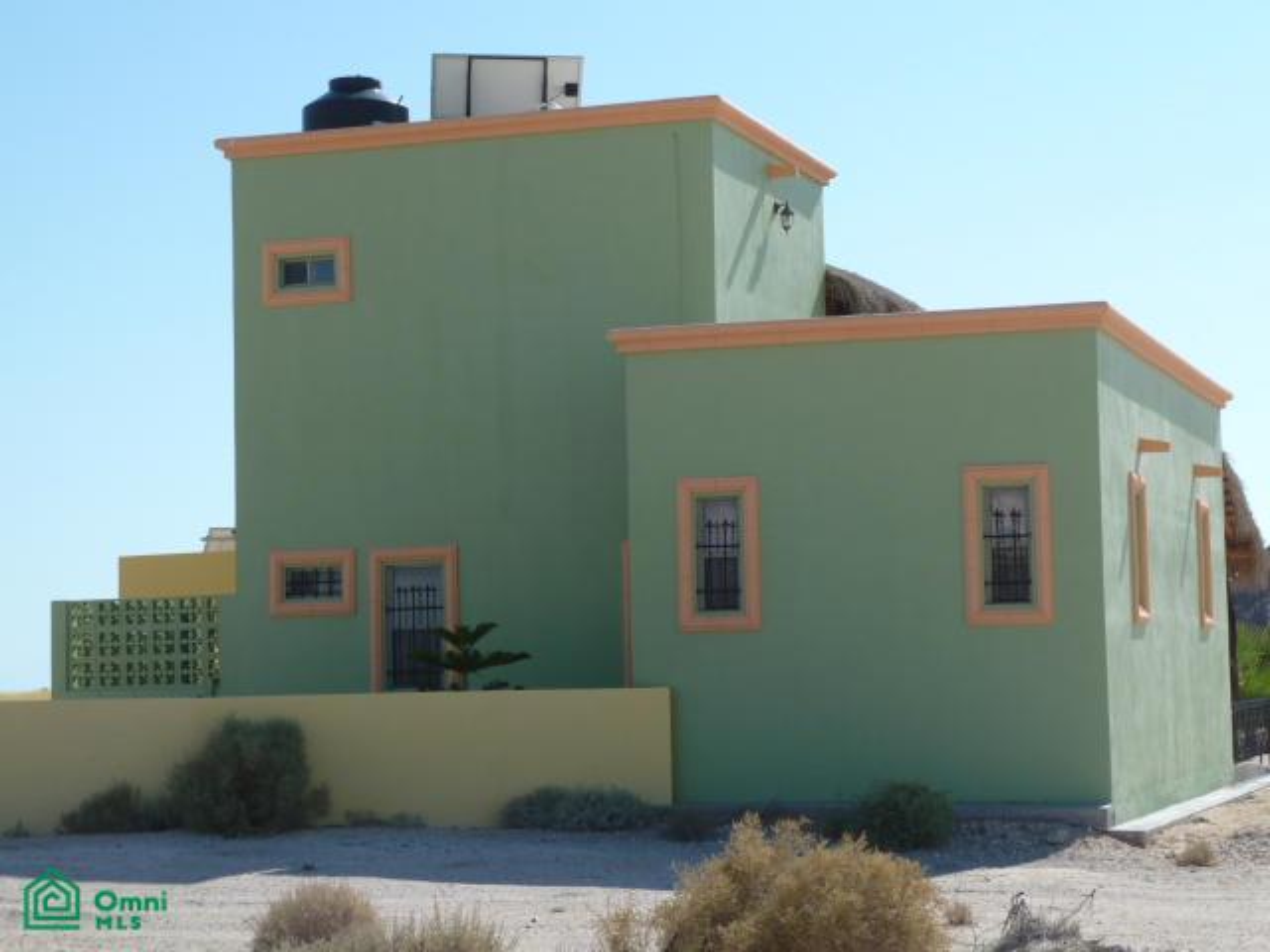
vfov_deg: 18.9
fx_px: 2862
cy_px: 476
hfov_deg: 25.0
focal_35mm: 78
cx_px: 635
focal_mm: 12.8
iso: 80
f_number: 5
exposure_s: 1/500
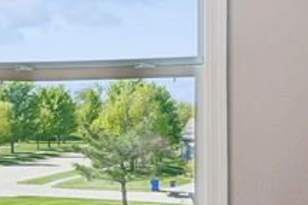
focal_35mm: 95
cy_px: 82
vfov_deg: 14.4
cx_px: -245
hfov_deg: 17.5
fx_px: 813
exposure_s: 1/60
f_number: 10
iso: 400
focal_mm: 16
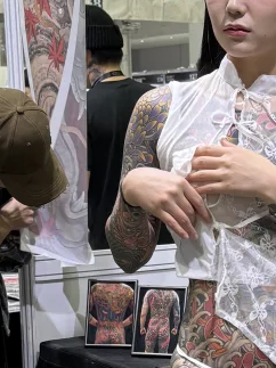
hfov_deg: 13.7
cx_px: 252
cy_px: 303
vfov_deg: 18.2
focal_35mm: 107
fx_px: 1138
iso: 125
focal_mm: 6.76
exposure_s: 1/50
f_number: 1.78
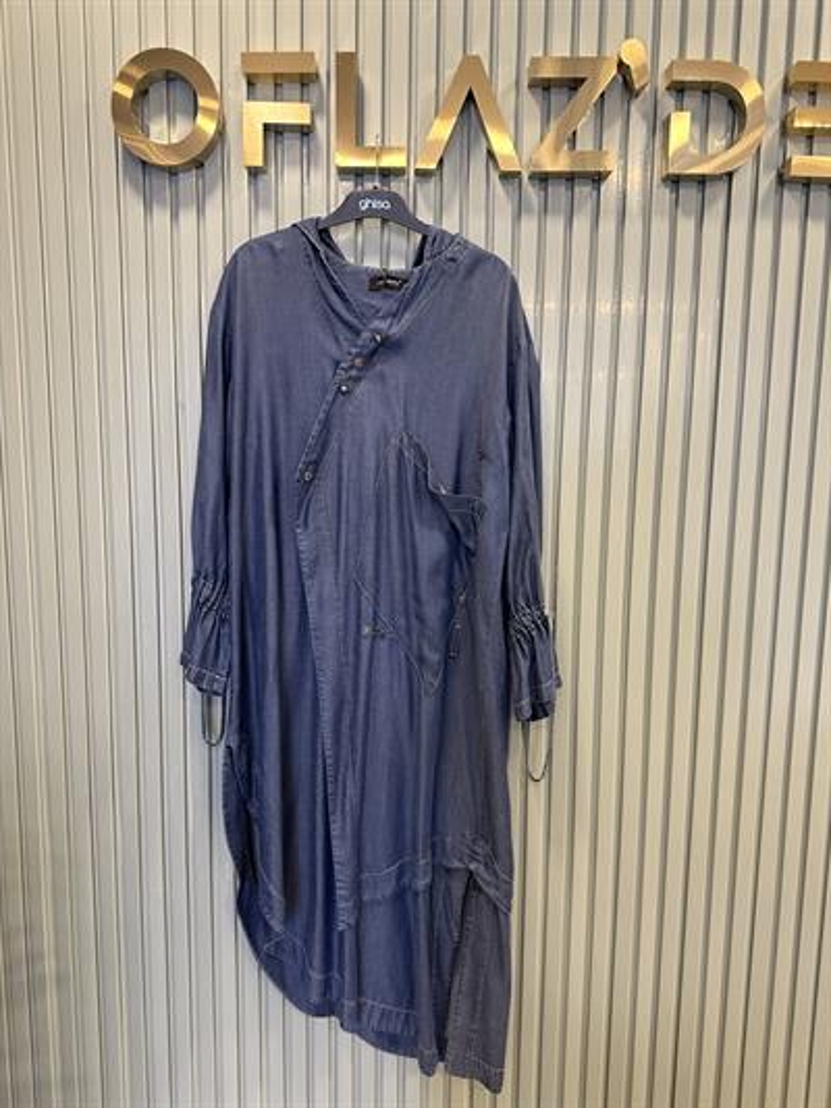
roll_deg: -1.1
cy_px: 554
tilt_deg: -7.9
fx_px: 768
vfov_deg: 71.6
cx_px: 416
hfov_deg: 56.8
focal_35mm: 24
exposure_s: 1/100
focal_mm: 6.86
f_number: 1.78
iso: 200
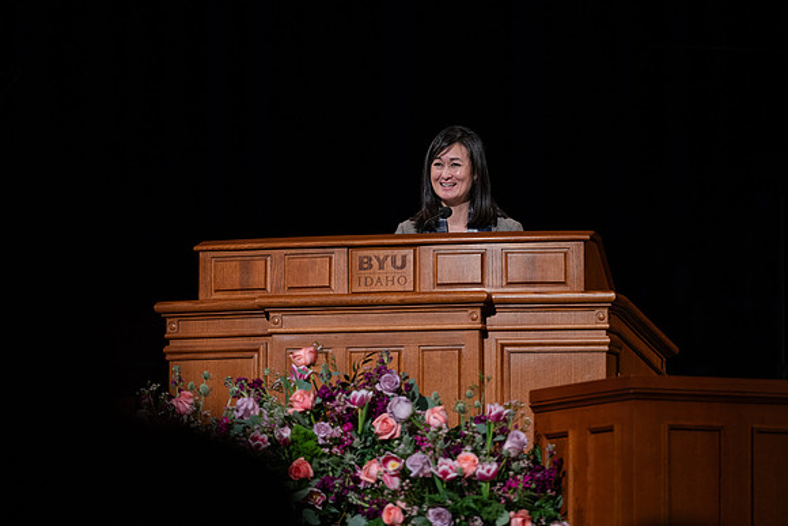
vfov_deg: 7.0
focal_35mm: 195
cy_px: 263
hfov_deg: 10.5
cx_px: 394
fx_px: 4269
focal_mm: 195
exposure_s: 1/250
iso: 800
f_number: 2.8
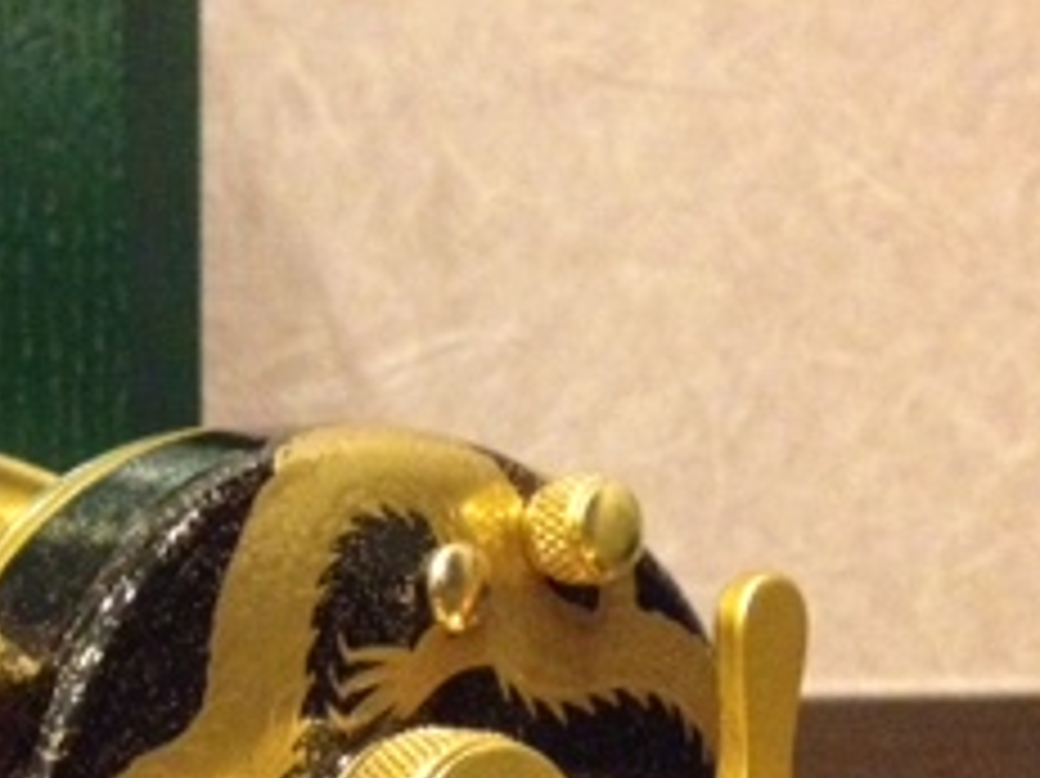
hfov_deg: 20.0
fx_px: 2913
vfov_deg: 15.2
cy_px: 571
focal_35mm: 97
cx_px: 203
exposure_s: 1/15
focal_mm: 4.28
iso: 800
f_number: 2.4
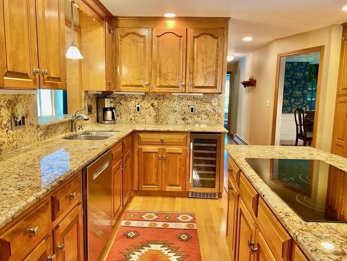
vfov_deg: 53.1
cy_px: 130
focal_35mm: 26
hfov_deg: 67.3
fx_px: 261
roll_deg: -1.3
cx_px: 174
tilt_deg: -7.4
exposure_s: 1/60
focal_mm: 4.25
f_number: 1.8
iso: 250
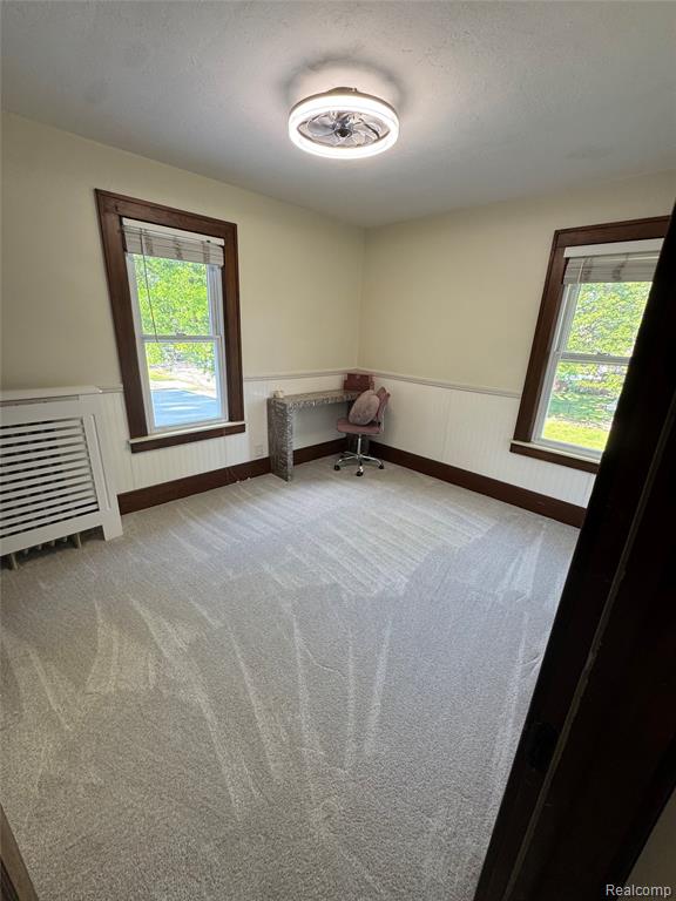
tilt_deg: -18.2
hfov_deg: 85.7
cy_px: 450
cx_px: 338
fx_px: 365
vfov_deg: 102.1
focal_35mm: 14
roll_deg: -2.0
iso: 160
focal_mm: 2.22
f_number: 2.2
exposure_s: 1/99
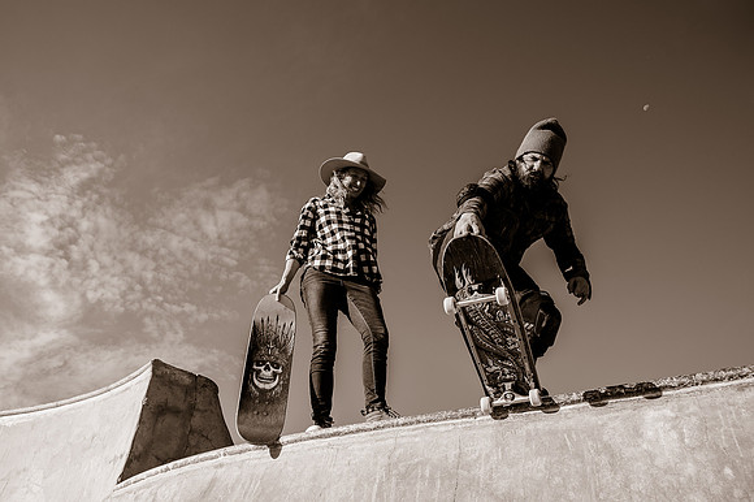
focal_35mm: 30
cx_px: 377
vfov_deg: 43.2
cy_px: 231
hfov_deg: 61.6
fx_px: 633
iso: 200
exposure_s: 1/640
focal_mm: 28
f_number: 7.1
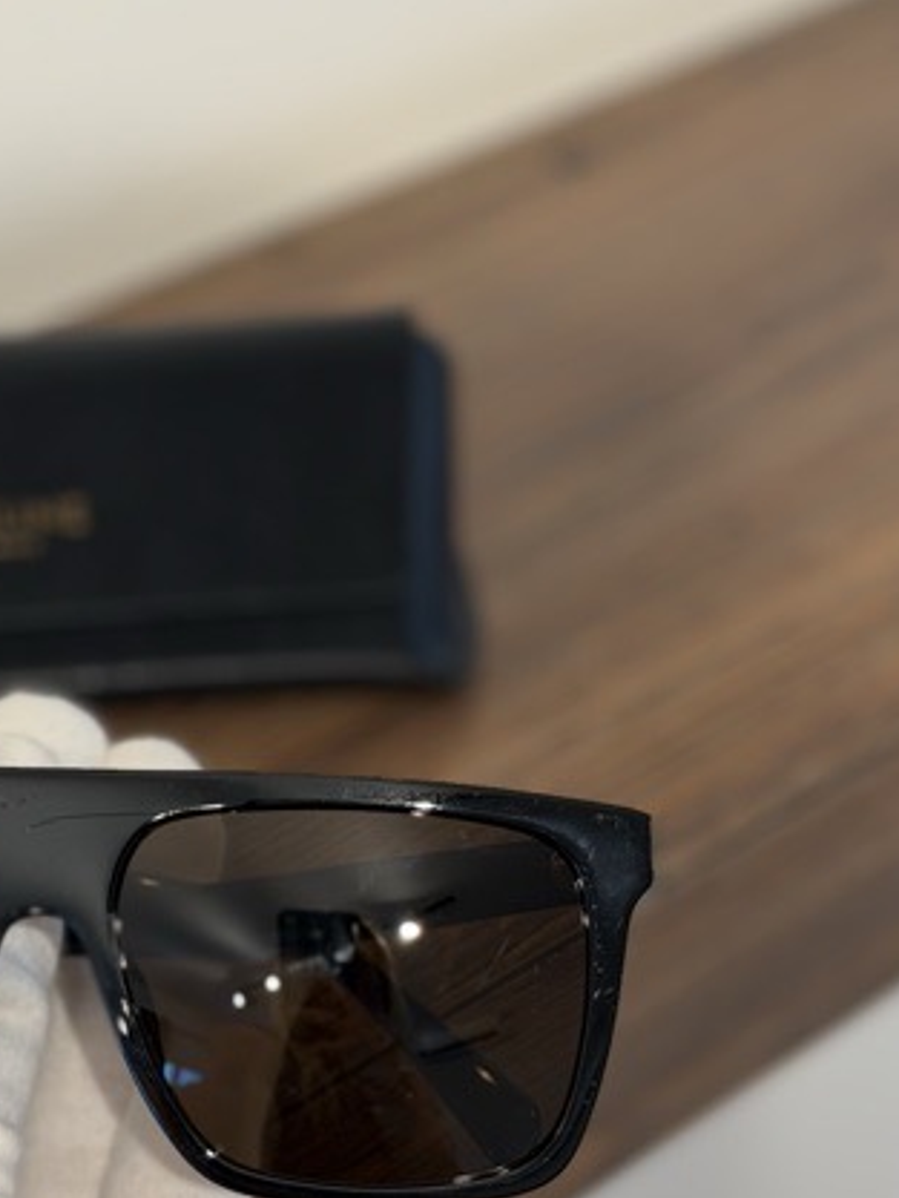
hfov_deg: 15.9
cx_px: 83
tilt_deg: -35.0
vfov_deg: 21.3
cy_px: 684
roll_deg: +1.8
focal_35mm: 92
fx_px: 3184
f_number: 1.78
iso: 100
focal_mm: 6.76
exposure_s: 1/60
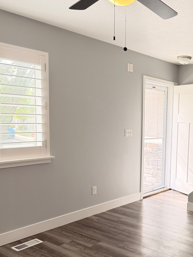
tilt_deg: -6.0
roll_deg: -2.0
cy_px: 152
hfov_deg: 34.4
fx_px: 290
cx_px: 180
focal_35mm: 39
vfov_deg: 47.6
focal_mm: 6.76
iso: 160
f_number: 1.78
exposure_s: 1/121
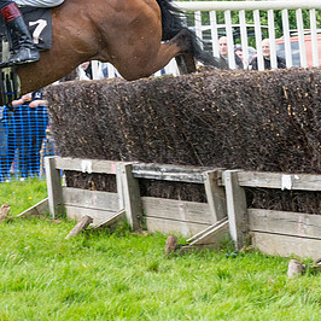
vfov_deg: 10.0
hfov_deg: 10.0
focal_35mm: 174
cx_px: 164
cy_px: 34
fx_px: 1826
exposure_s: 1/400
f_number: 9
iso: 400
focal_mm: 70
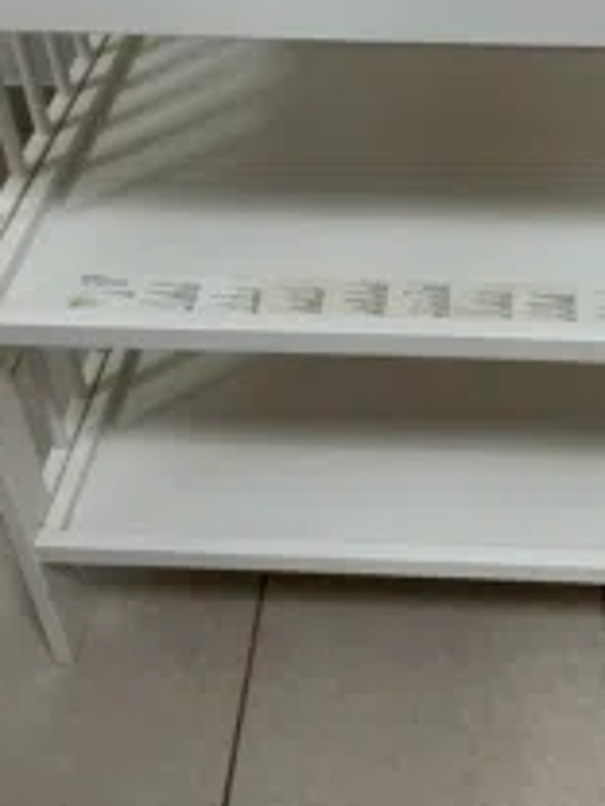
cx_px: 462
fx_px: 1165
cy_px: 120
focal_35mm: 50
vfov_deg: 36.4
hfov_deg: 28.6
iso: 160
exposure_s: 1/50
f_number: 1.5
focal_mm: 5.7
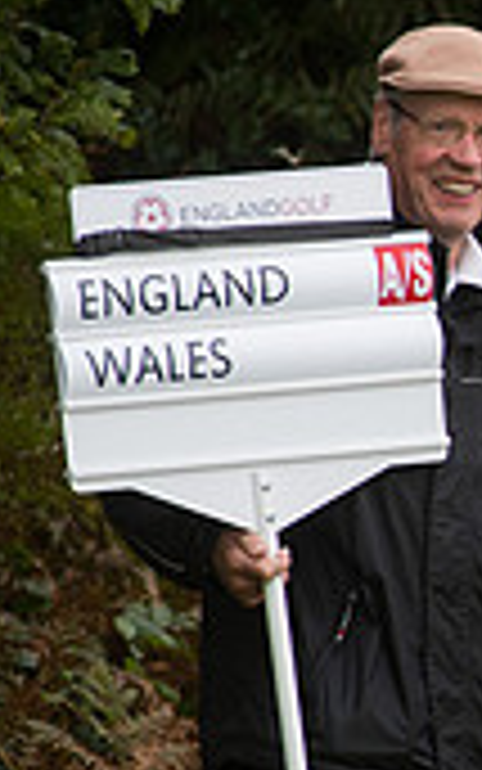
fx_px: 21819
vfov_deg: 2.0
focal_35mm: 1039
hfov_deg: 1.3
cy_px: 651
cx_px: 1275
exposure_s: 1/640
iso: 800
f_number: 7.1
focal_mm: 300
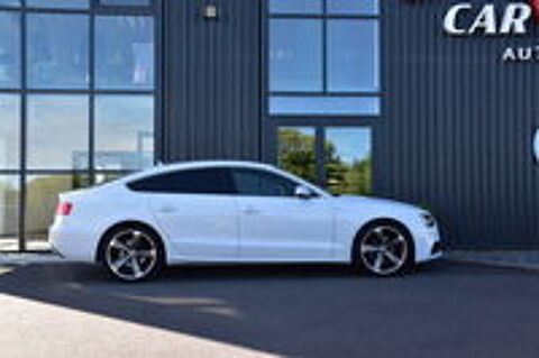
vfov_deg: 34.1
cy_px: 179
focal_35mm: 39
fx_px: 583
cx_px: 270
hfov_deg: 49.6
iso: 400
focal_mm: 26
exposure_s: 1/160
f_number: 9
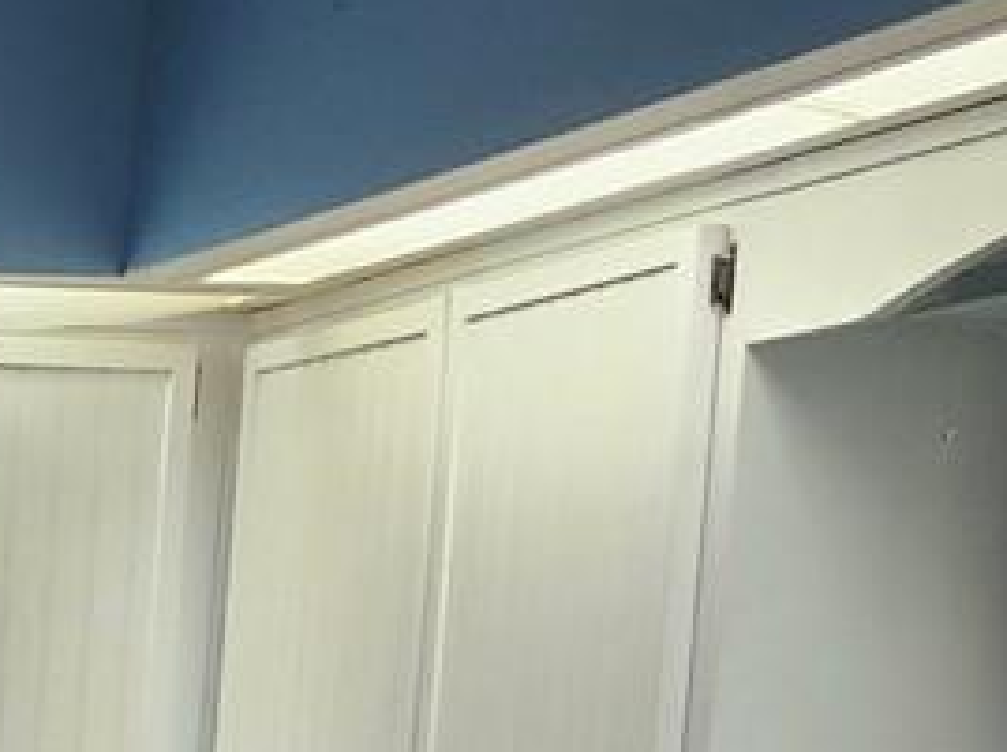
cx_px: -1134
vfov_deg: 10.2
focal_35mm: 137
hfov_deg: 12.4
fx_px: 3980
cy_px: 1332
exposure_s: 1/120
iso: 250
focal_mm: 5.54
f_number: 1.8
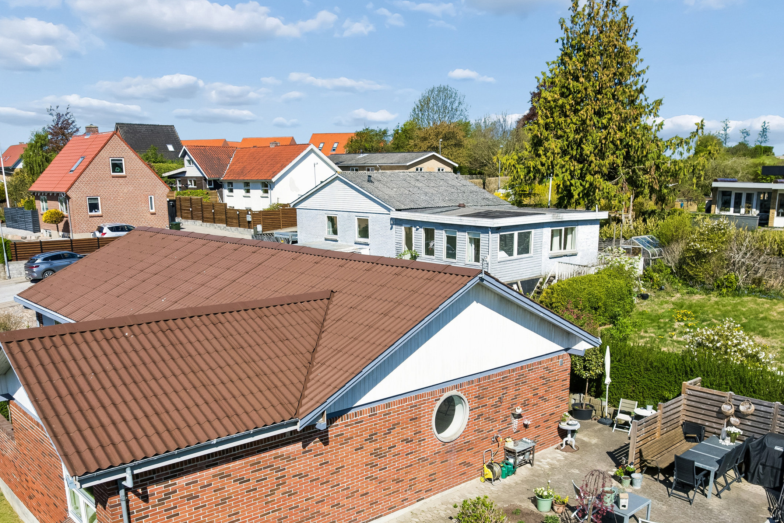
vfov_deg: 41.5
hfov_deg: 60.2
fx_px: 675
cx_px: 424
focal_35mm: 31
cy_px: 367
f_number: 2.8
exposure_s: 1/2500
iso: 120
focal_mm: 8.4
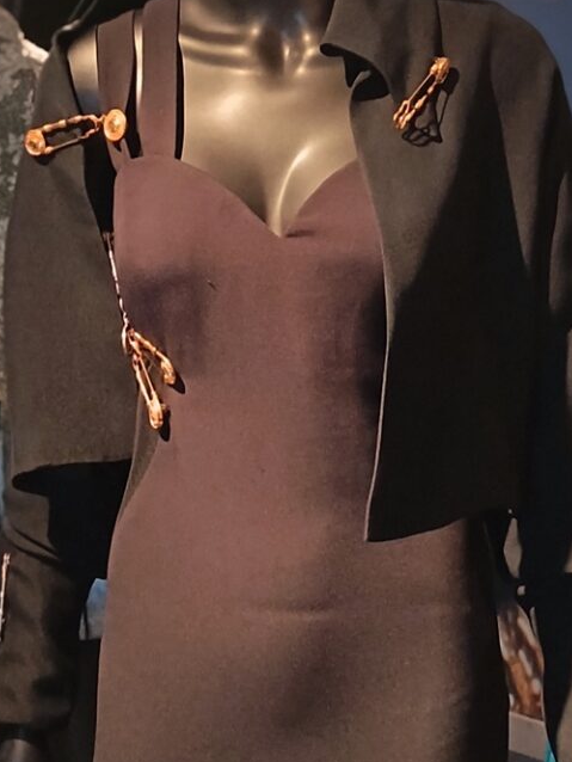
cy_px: 196
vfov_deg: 25.1
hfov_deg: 19.1
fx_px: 1695
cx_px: 269
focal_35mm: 77
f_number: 4
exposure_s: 1/20
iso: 11212
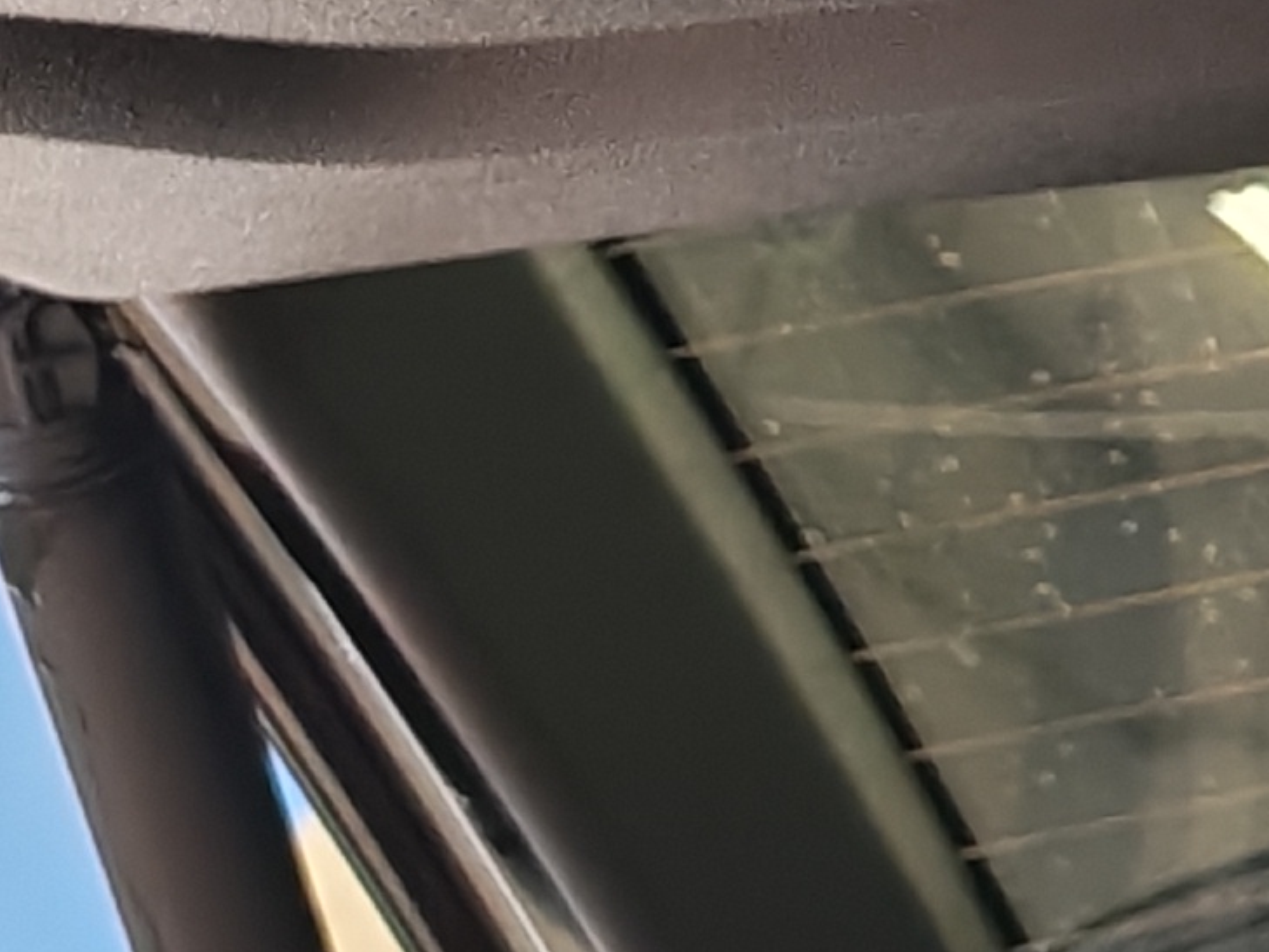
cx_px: 3398
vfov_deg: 7.6
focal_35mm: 191
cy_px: -494
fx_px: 7003
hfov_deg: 9.0
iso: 500
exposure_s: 1/100
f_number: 1.9
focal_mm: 6.12
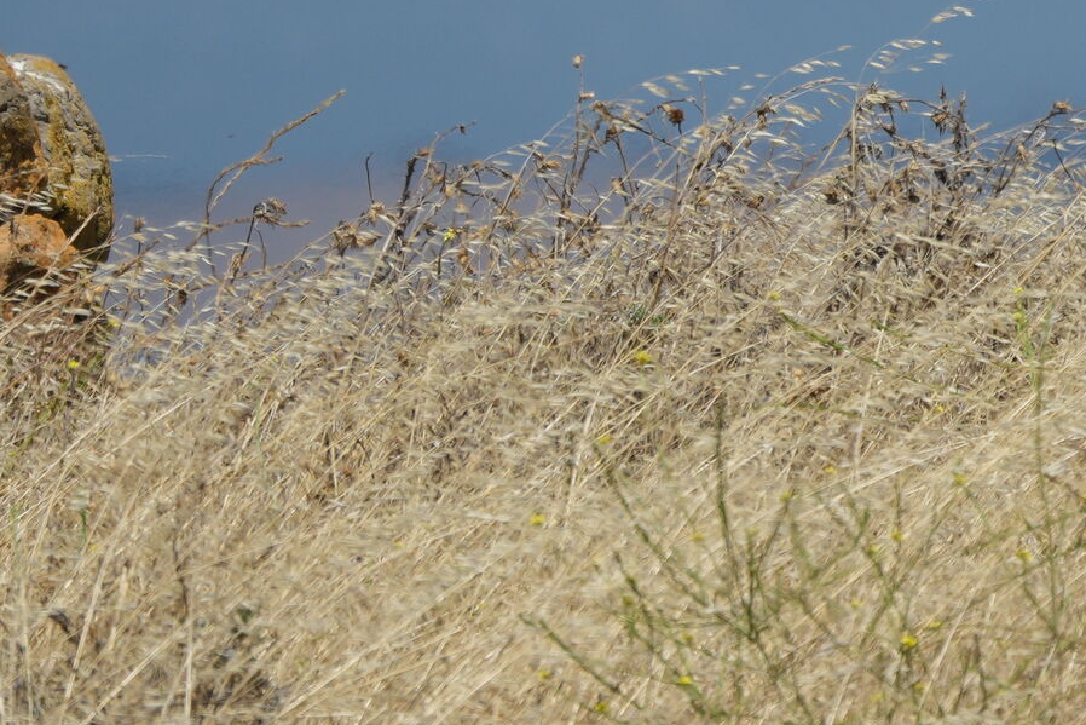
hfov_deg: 1.1
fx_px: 58046
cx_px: 1393
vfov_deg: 0.7
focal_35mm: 1924
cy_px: -25
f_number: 6.3
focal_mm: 400
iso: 160
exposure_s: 1/1250
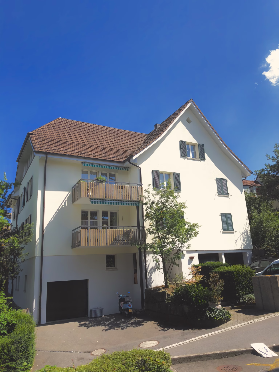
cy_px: 186
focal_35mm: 28
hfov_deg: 49.7
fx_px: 301
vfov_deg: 63.4
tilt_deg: +14.7
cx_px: 140
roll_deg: +4.1
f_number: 1.8
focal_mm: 4
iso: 20
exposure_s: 1/1656
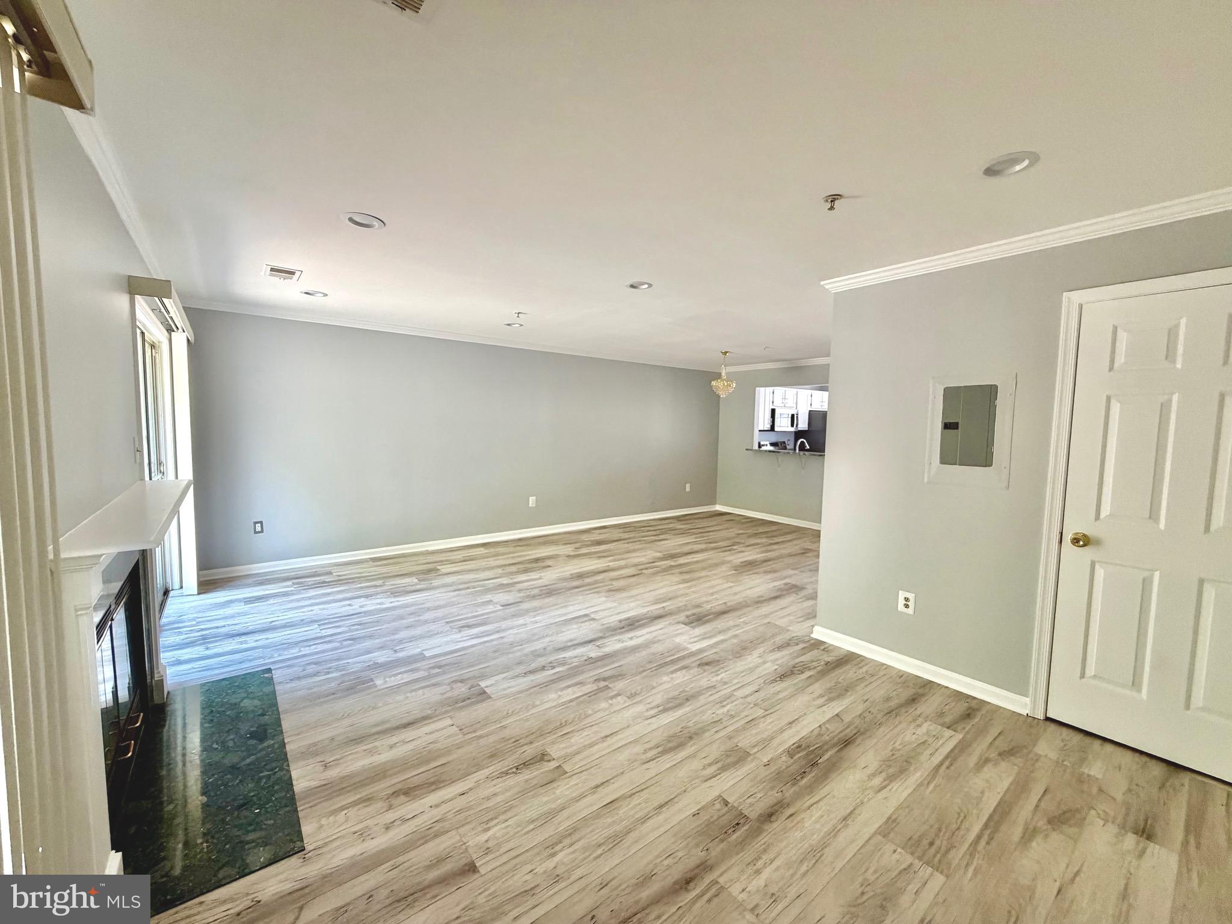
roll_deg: -0.6
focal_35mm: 14
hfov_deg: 102.1
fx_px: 498
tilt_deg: -4.7
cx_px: 616
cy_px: 462
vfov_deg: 85.7
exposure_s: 1/121
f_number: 2.2
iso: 250
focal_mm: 2.22
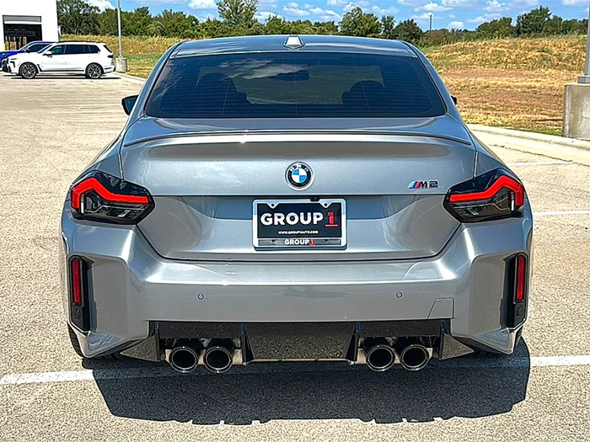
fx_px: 682
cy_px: 221
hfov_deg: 46.8
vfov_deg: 36.0
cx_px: 295
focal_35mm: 40
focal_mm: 6.86
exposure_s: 1/6289
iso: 80
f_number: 1.78
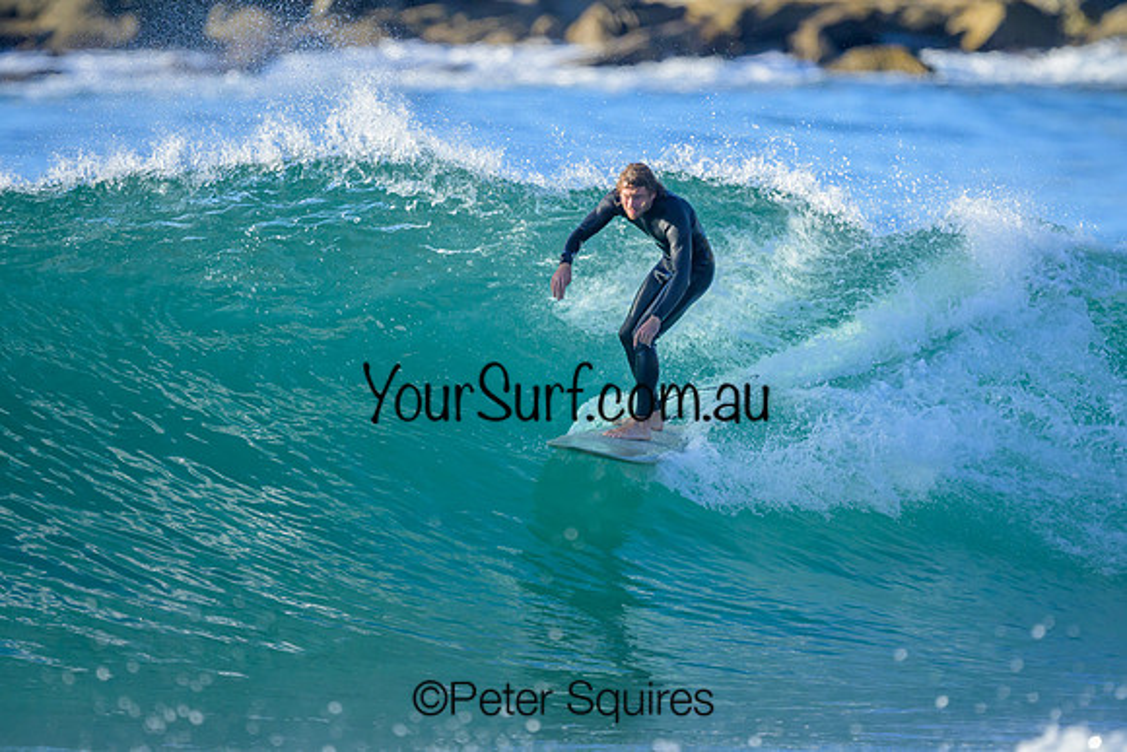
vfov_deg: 1.3
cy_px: 304
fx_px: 34356
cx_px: 595
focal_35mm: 1097
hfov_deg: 1.9
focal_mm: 800
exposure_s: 1/2000
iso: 800
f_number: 6.3
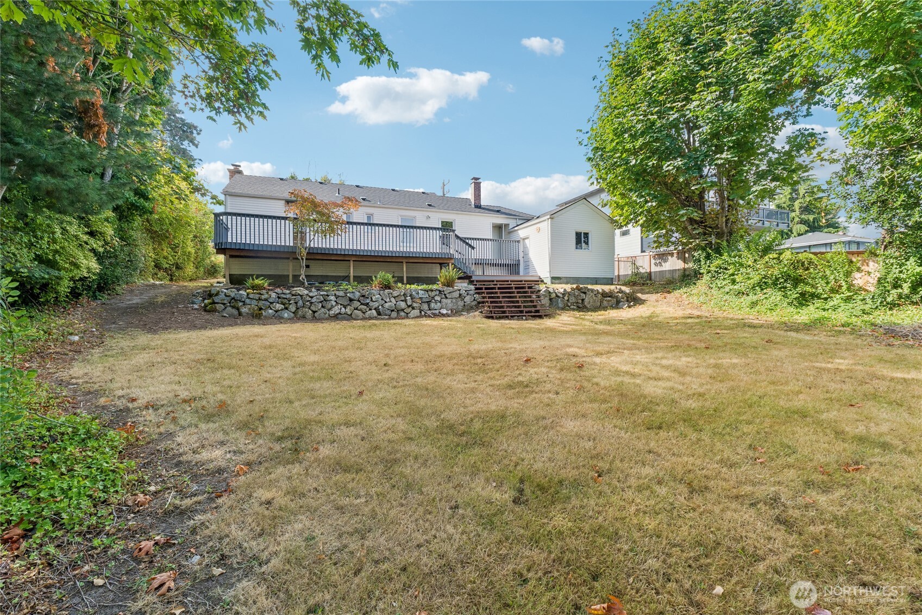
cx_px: 461
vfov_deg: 77.3
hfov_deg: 100.4
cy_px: 308
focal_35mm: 15
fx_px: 384
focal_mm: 10
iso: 250
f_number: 9
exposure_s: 1/80
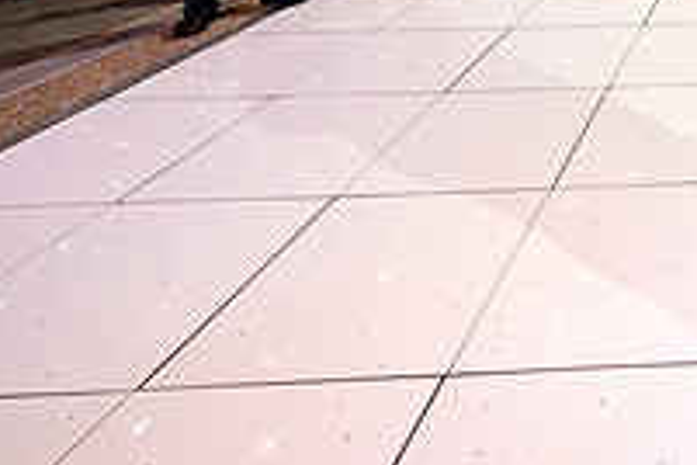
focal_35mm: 35
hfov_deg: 39.7
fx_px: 678
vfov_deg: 29.5
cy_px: -158
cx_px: 829
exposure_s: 1/200
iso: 640
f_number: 2.8
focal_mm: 8
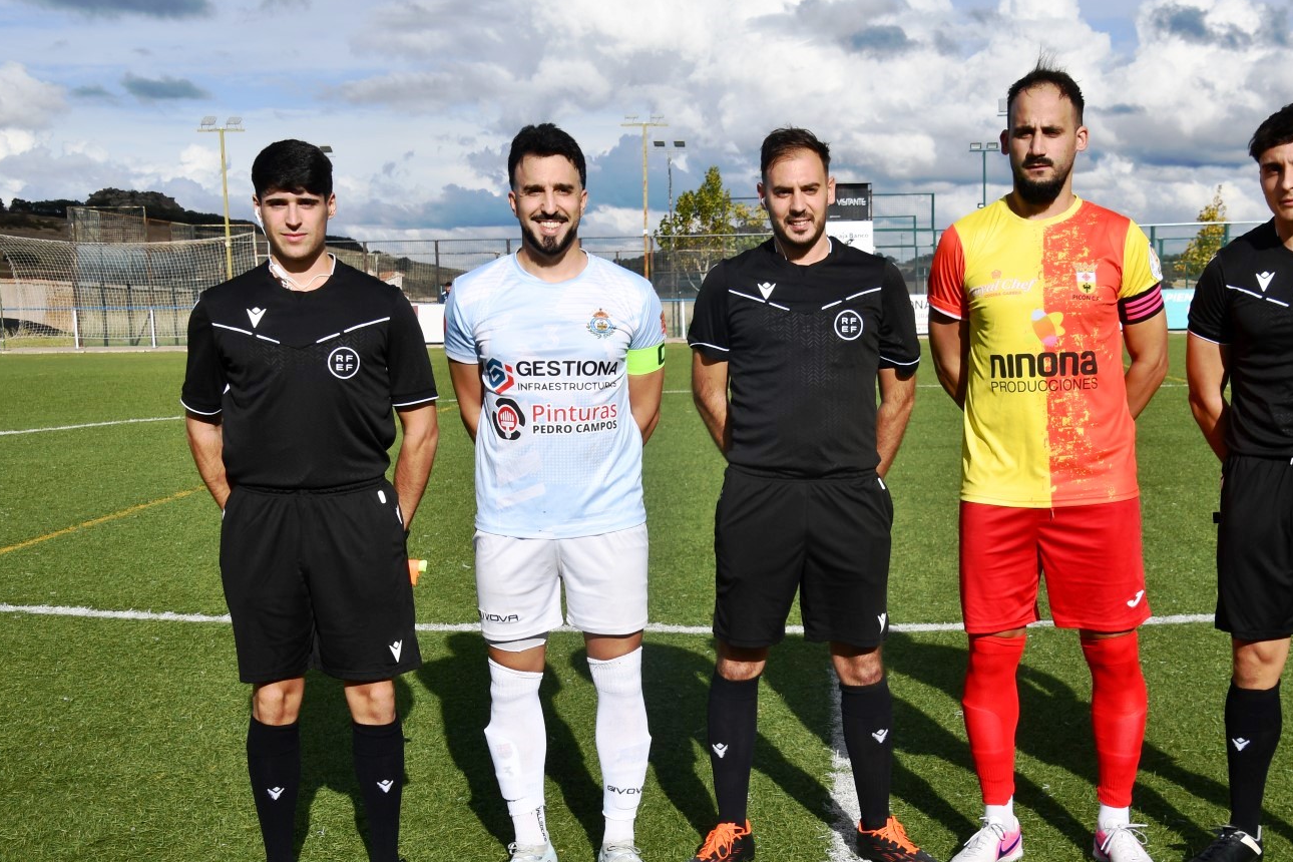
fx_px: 1939
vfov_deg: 25.0
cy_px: 505
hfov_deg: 36.7
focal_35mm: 54
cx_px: 787
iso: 100
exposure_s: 1/320
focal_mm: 29
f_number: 9
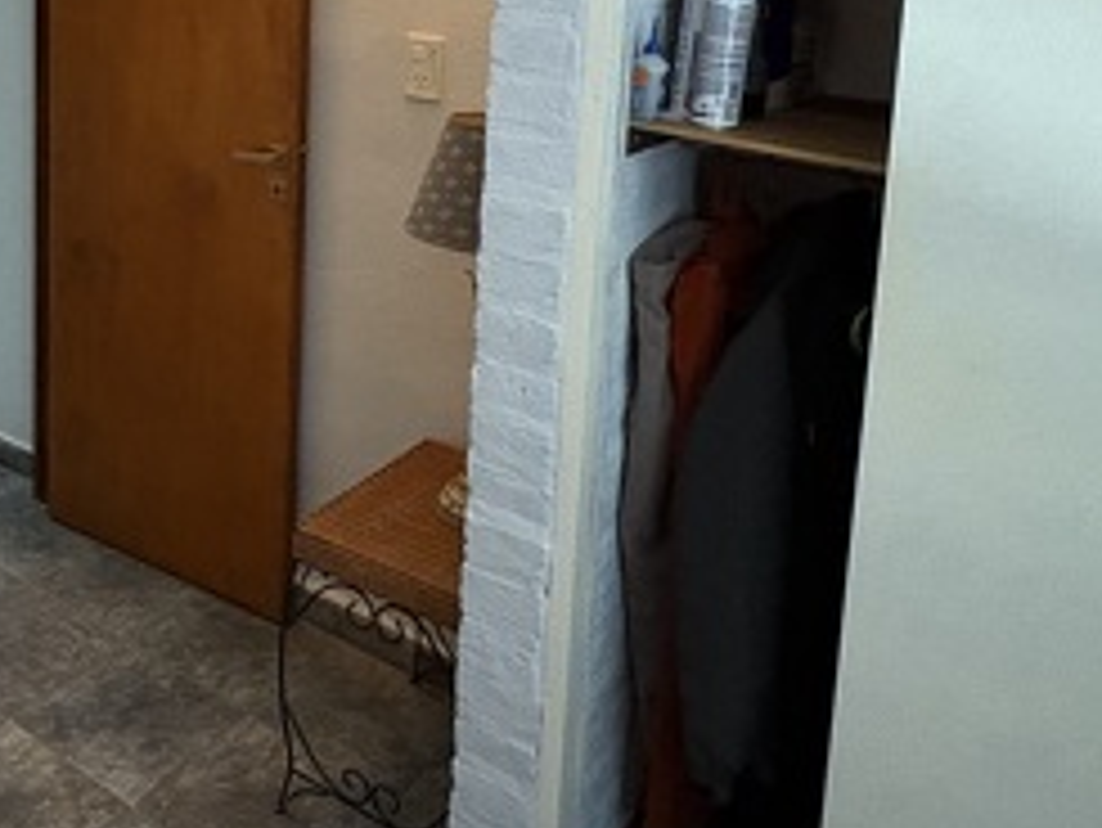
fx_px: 1210
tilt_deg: -6.4
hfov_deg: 44.9
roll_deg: +0.4
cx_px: 130
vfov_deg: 35.3
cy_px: 68
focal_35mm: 38
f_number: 2.2
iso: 640
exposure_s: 1/33
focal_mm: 2.22
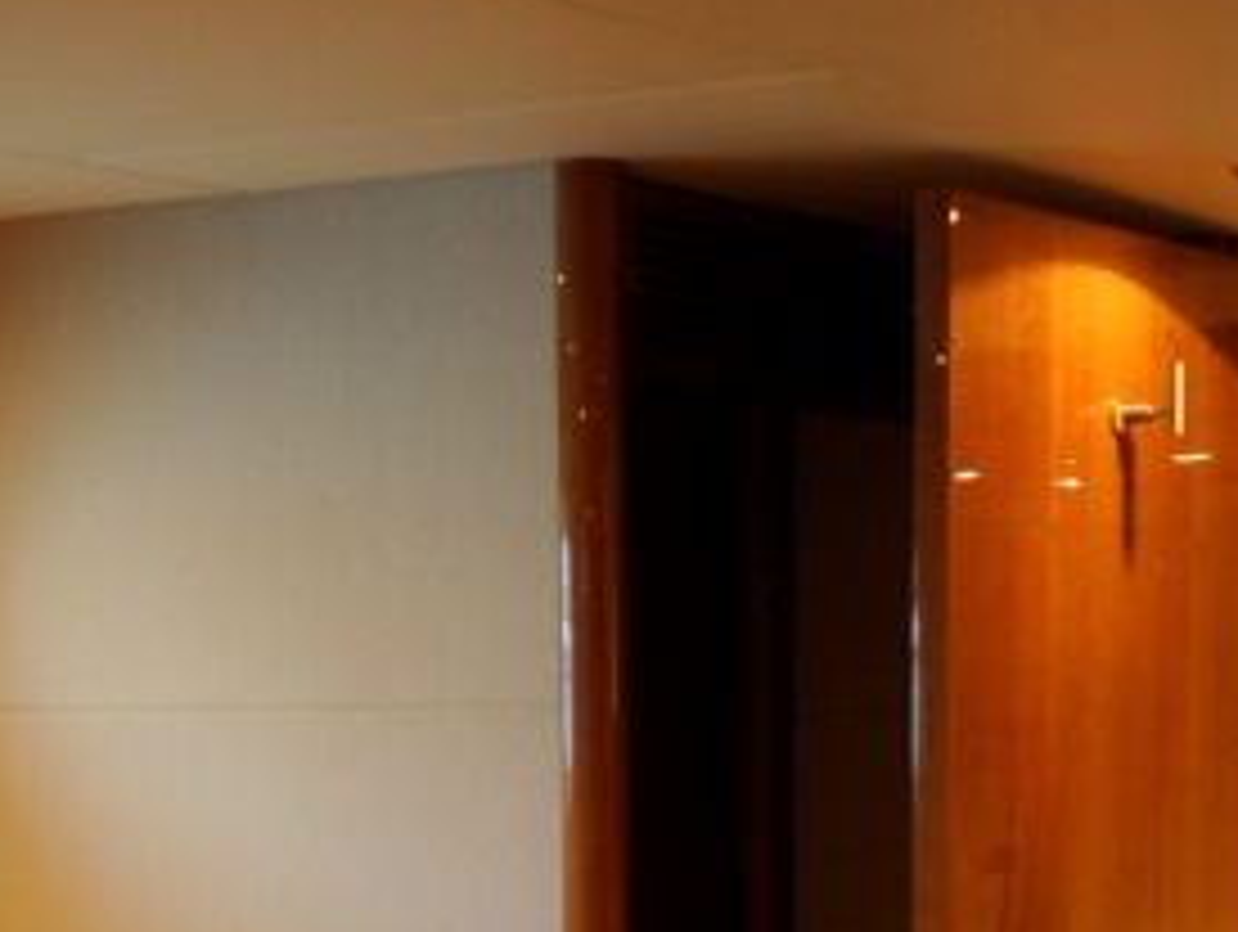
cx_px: 644
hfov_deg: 19.6
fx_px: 3581
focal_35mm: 100
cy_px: 1506
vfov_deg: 13.7
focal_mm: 28
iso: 1000
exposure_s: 1/50
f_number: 2.8
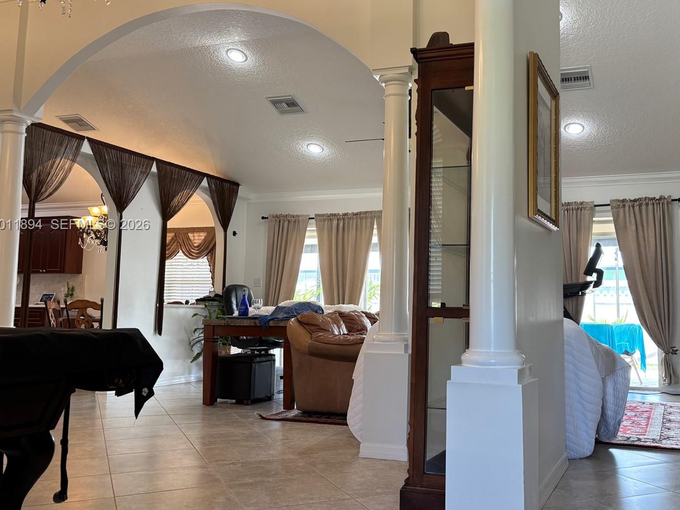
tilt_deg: +6.7
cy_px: 226
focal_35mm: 35
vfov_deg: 40.6
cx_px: 429
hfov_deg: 52.0
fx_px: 687
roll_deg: -1.1
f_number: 1.6
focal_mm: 5.96
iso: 80
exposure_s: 1/60
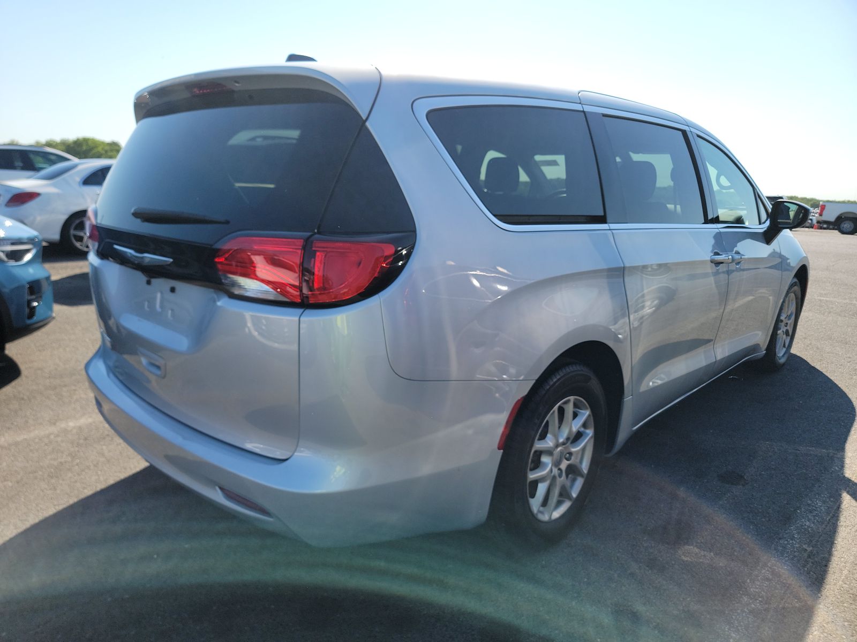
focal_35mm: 24
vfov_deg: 56.8
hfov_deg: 71.6
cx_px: 428
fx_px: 594
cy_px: 321
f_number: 1.8
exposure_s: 1/655
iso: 50
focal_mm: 6.7
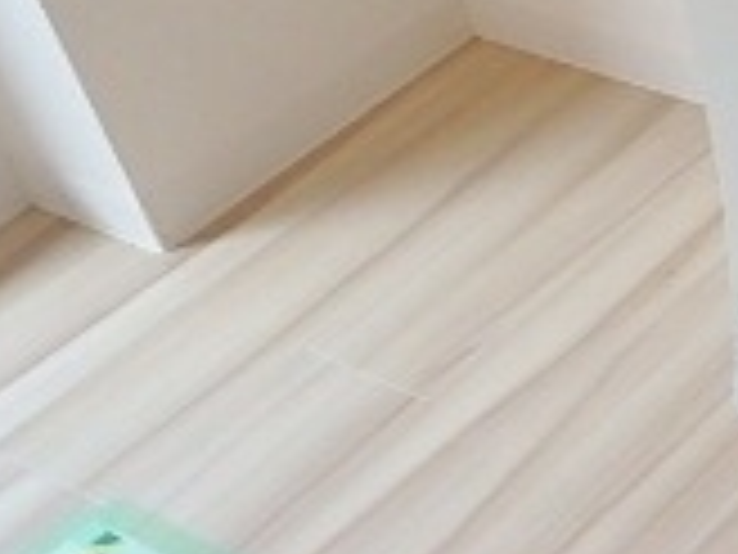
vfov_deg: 18.0
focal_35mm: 82
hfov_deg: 19.9
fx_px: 1748
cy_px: 257
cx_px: 1166
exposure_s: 1/50
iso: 200
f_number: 3.5
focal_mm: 3.7
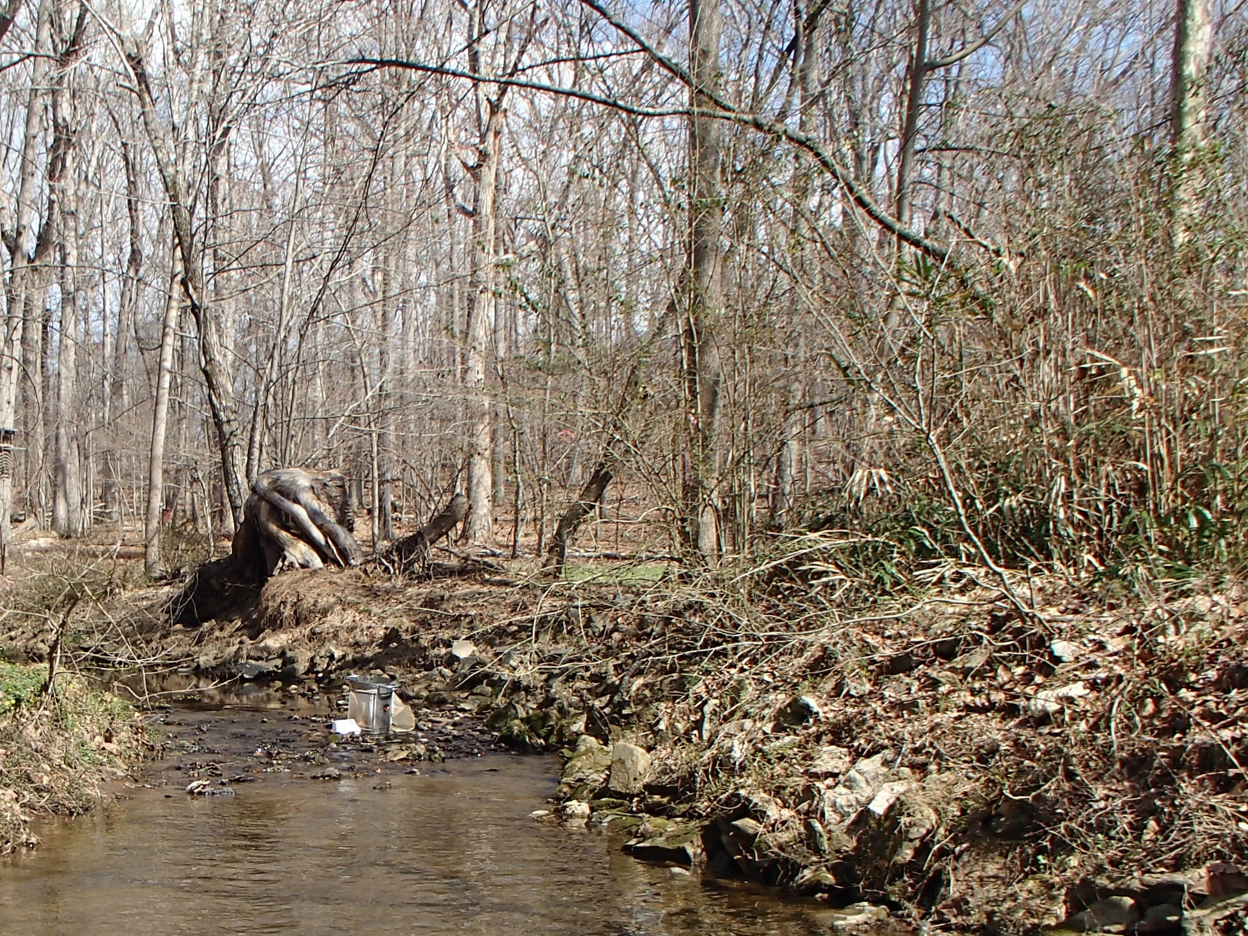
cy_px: 668
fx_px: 1803
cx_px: 248
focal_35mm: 50
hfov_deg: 36.8
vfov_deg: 28.8
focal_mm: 5
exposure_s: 1/500
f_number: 3.9
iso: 100
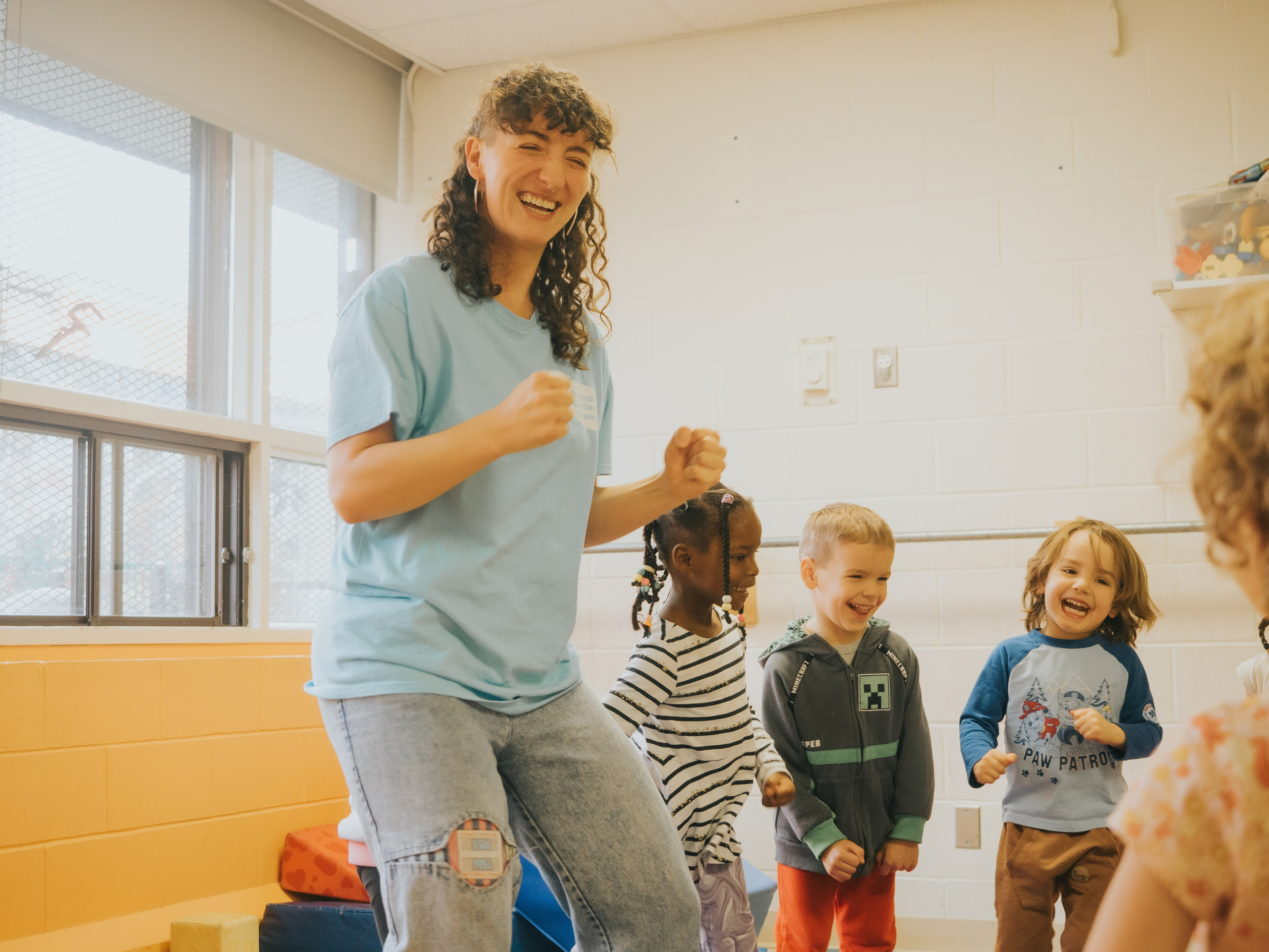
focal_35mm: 48
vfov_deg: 30.3
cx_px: 634
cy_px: 476
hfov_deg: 39.7
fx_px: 1760
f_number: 2.8
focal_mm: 24
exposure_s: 1/200
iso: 800
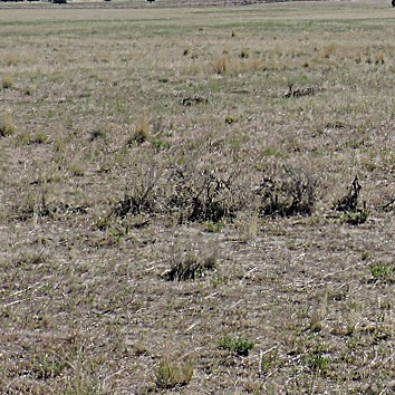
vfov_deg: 10.1
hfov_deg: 9.9
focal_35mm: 172
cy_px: -9
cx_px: 545
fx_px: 2221
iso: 100
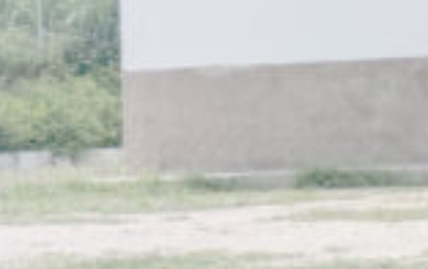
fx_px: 2815
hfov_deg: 8.2
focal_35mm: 241
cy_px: 73
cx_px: 919
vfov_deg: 5.5
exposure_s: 1/2725
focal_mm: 5.43
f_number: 1.89
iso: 46
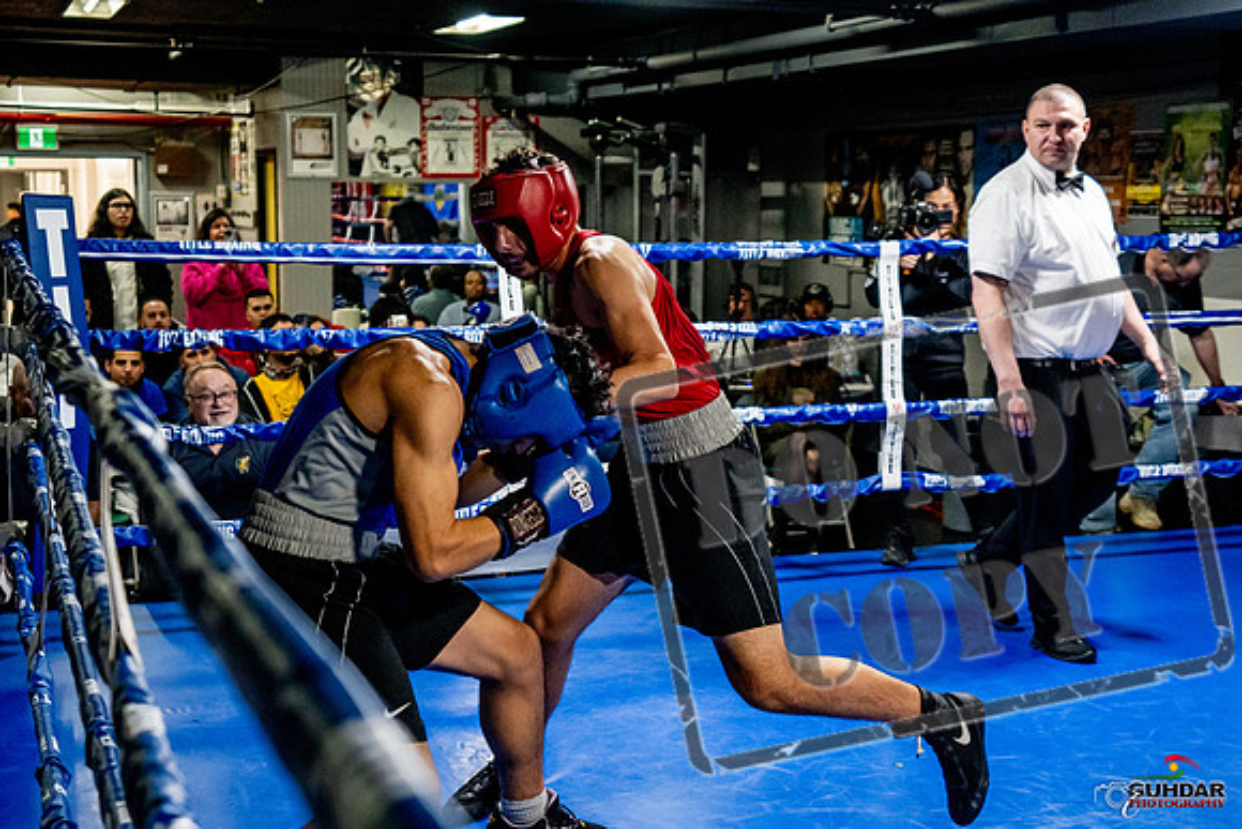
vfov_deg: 26.0
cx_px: 621
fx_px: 1794
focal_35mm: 52
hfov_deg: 38.2
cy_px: 414
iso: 5000
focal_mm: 35
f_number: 2.8
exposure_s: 1/800
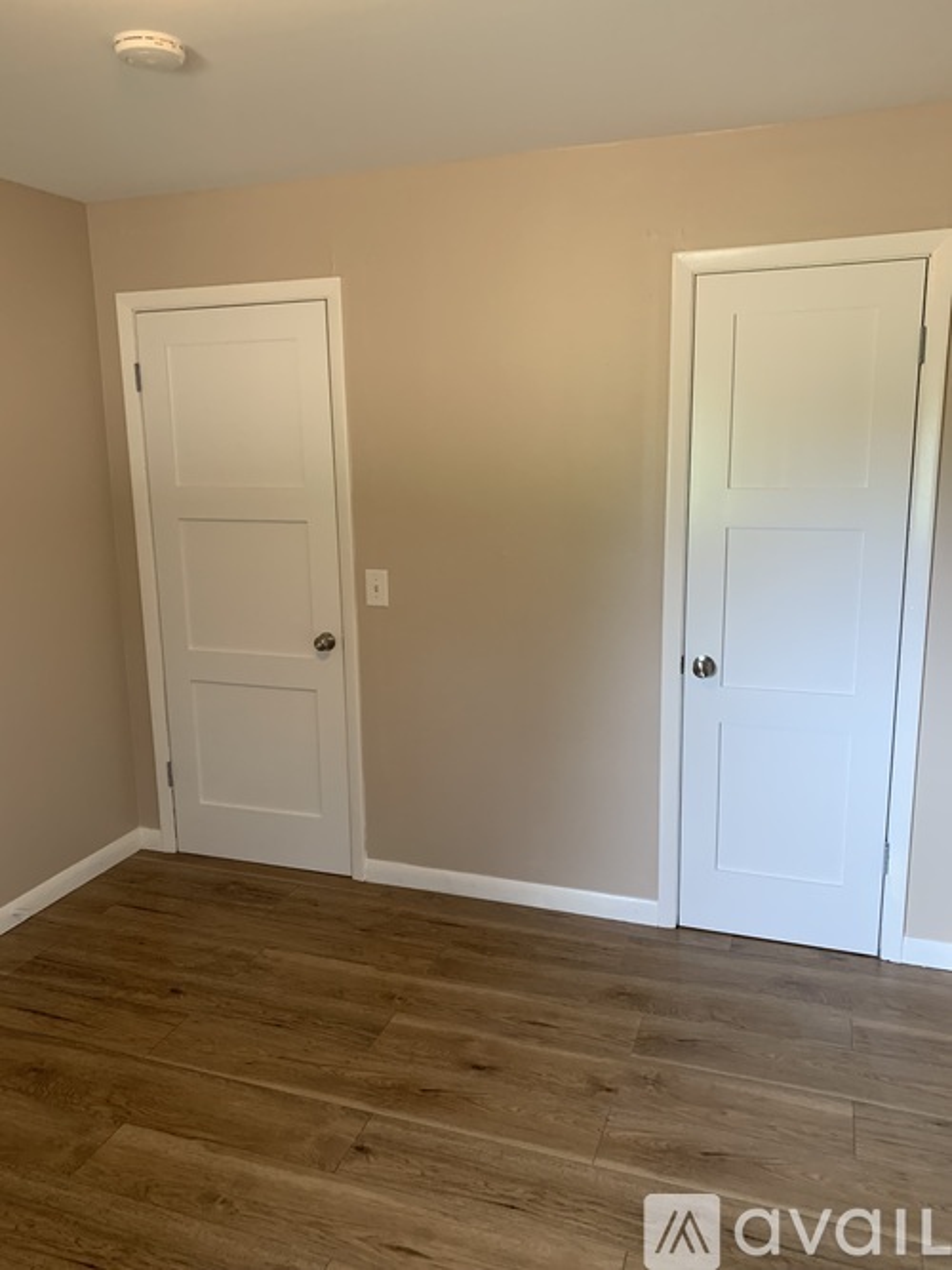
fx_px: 954
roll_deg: +1.2
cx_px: 476
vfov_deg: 67.3
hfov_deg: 53.0
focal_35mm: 26
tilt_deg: -11.2
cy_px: 635
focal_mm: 4.25
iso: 250
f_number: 1.8
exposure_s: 1/60
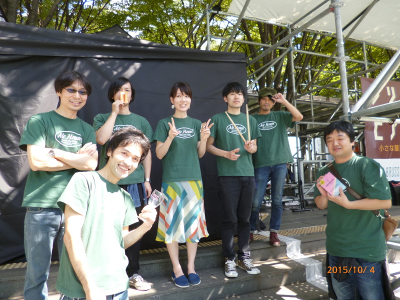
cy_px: 150
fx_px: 277
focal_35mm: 24
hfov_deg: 71.6
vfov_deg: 56.8
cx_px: 200
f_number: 2.5
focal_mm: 4.3
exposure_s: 1/160
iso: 100
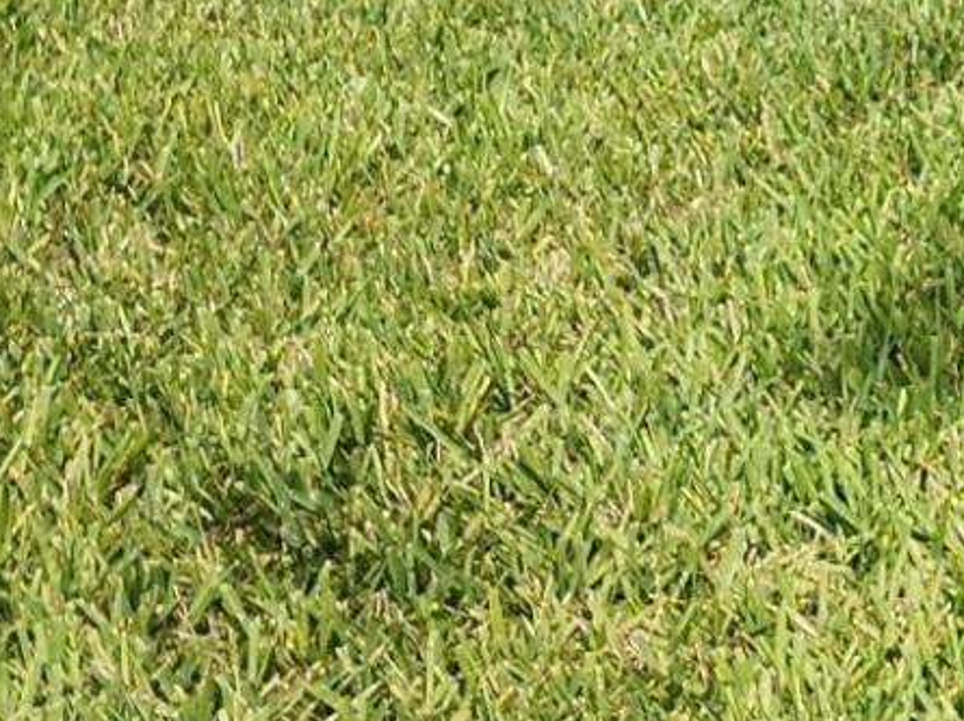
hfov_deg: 10.9
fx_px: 4146
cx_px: 2411
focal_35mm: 149
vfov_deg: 9.4
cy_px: -643
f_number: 1.8
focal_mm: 6.4
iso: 12
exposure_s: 1/947
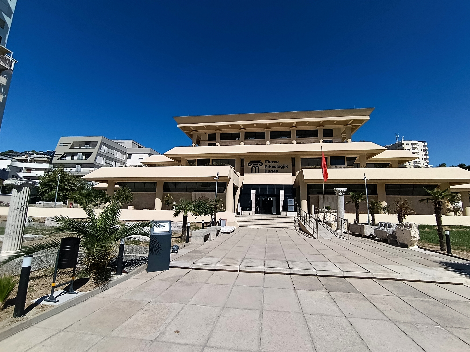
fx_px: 204
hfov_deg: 98.2
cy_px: 176
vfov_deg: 81.7
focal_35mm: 15
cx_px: 235
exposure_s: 1/2331
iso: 52
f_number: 2.2
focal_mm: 1.65
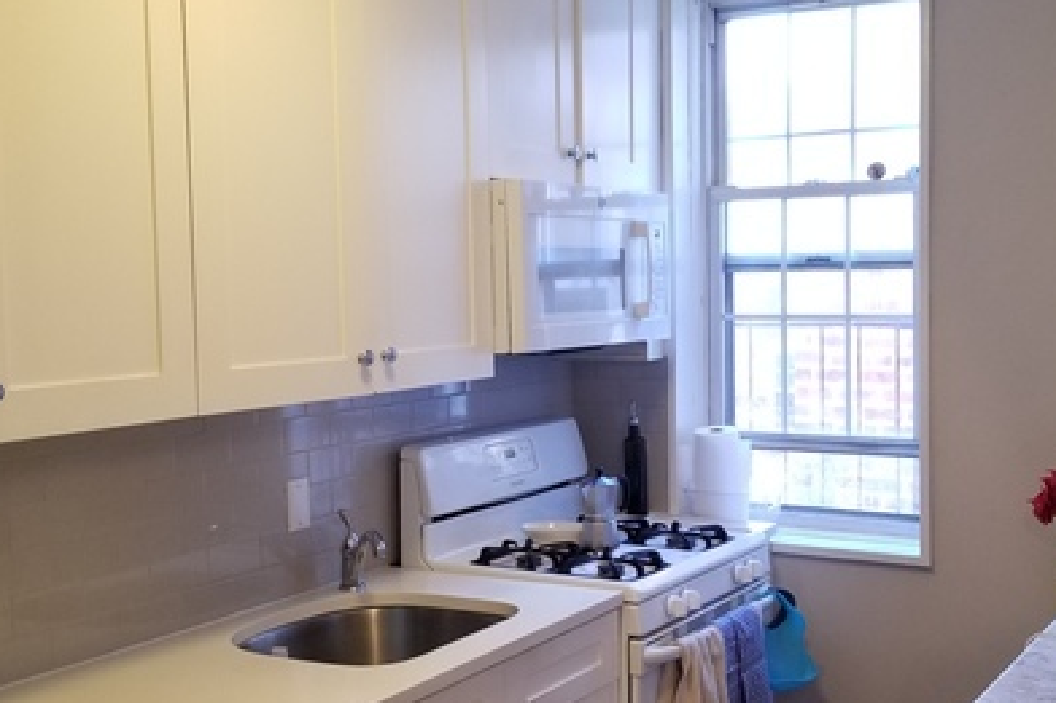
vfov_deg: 29.2
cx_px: 606
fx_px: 1349
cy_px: 365
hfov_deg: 42.6
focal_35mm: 46
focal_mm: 4.25
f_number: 1.7
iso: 200
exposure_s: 1/40
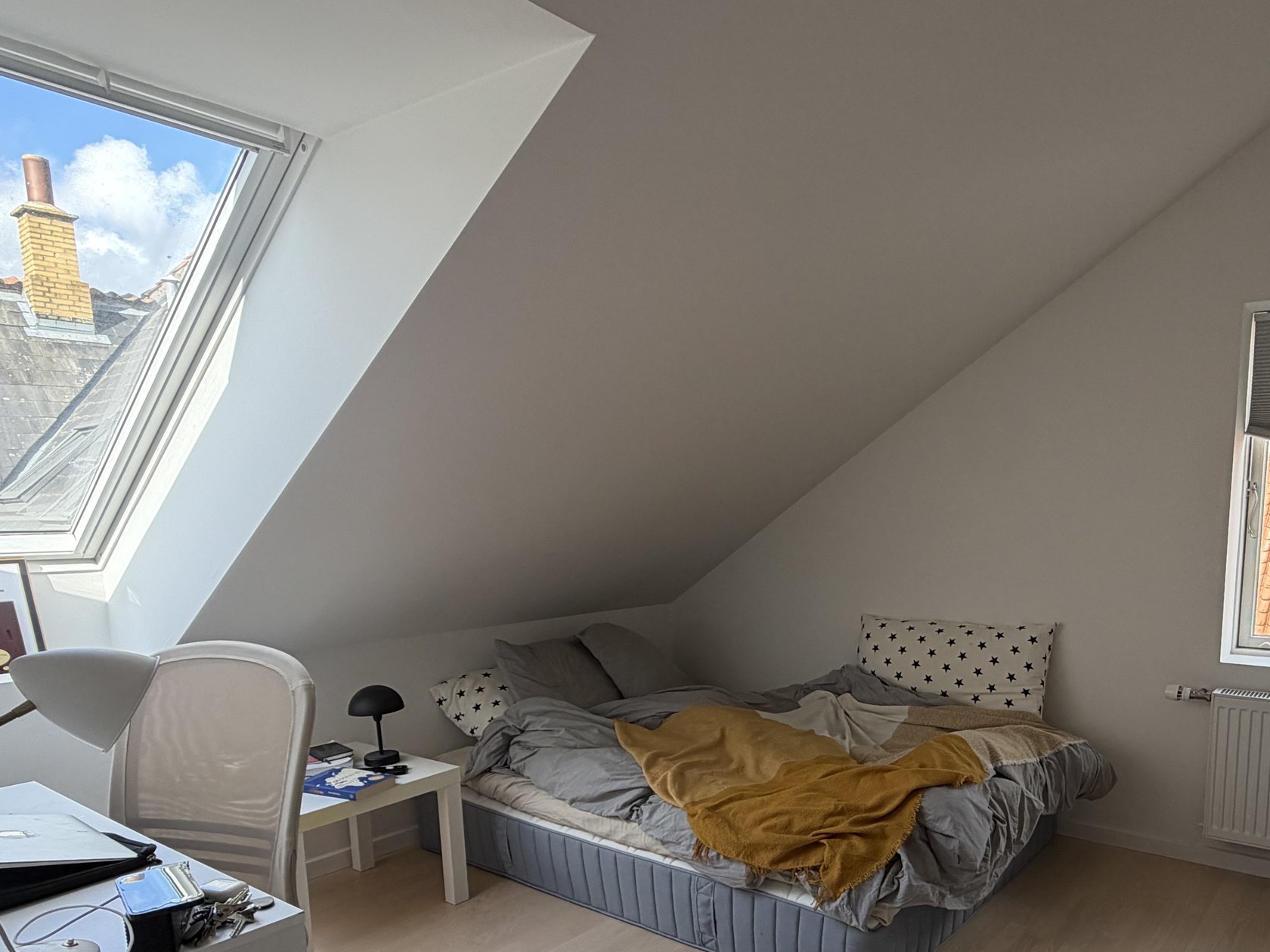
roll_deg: +0.4
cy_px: 648
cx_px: 845
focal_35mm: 25
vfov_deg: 53.6
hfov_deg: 67.5
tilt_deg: -8.7
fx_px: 917
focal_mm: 2.22
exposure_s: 1/121
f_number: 2.2
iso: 80
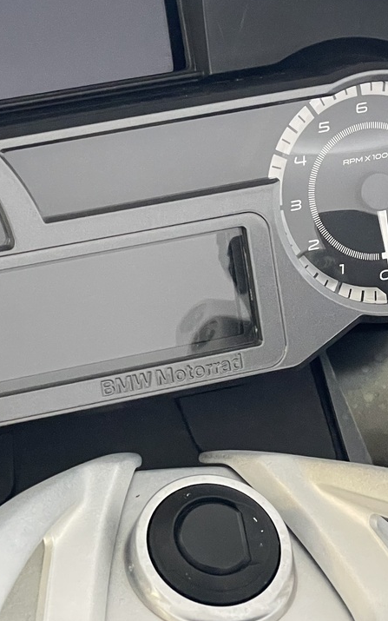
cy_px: 168
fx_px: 1878
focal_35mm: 111
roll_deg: -7.8
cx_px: 56
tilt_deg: -22.5
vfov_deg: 18.7
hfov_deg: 11.7
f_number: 2
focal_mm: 6
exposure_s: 1/50
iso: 500
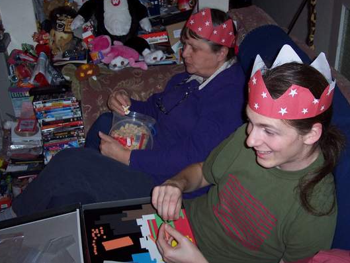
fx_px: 465
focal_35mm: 46
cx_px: 202
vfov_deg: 31.5
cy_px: 140
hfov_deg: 41.1
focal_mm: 8
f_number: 2.8
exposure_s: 1/30
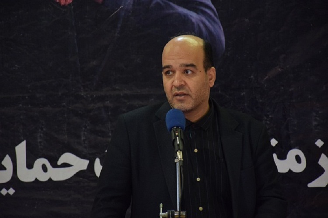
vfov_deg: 7.9
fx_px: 1585
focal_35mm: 174
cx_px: 164
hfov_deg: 11.8
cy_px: 109
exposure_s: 1/60
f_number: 5.6
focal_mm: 116
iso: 1600
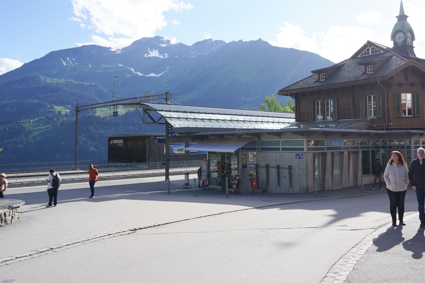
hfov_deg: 56.5
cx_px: 267
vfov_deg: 39.8
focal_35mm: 33
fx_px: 390
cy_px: 116
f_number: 11
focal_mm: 24
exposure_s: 1/100
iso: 100
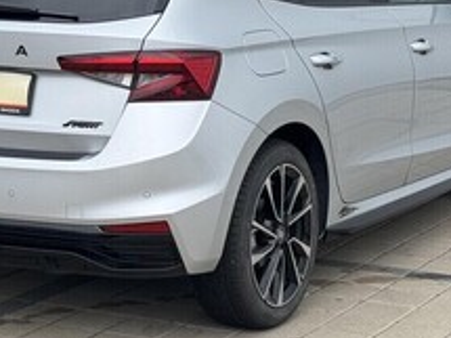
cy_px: 81
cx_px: 168
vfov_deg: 12.0
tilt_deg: -5.5
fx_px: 1602
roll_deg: +0.1
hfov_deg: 16.0
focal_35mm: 123
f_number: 1.78
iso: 64
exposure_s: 1/980
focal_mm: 6.76
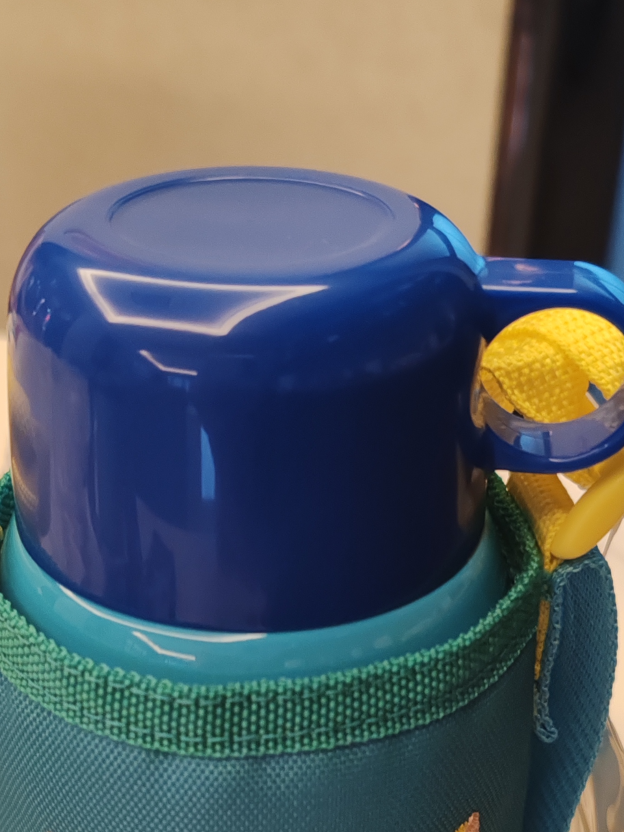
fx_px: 1322
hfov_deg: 26.5
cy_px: 724
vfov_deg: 33.4
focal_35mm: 55
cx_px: 254
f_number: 1.9
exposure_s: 1/100
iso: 2500
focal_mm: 6.12
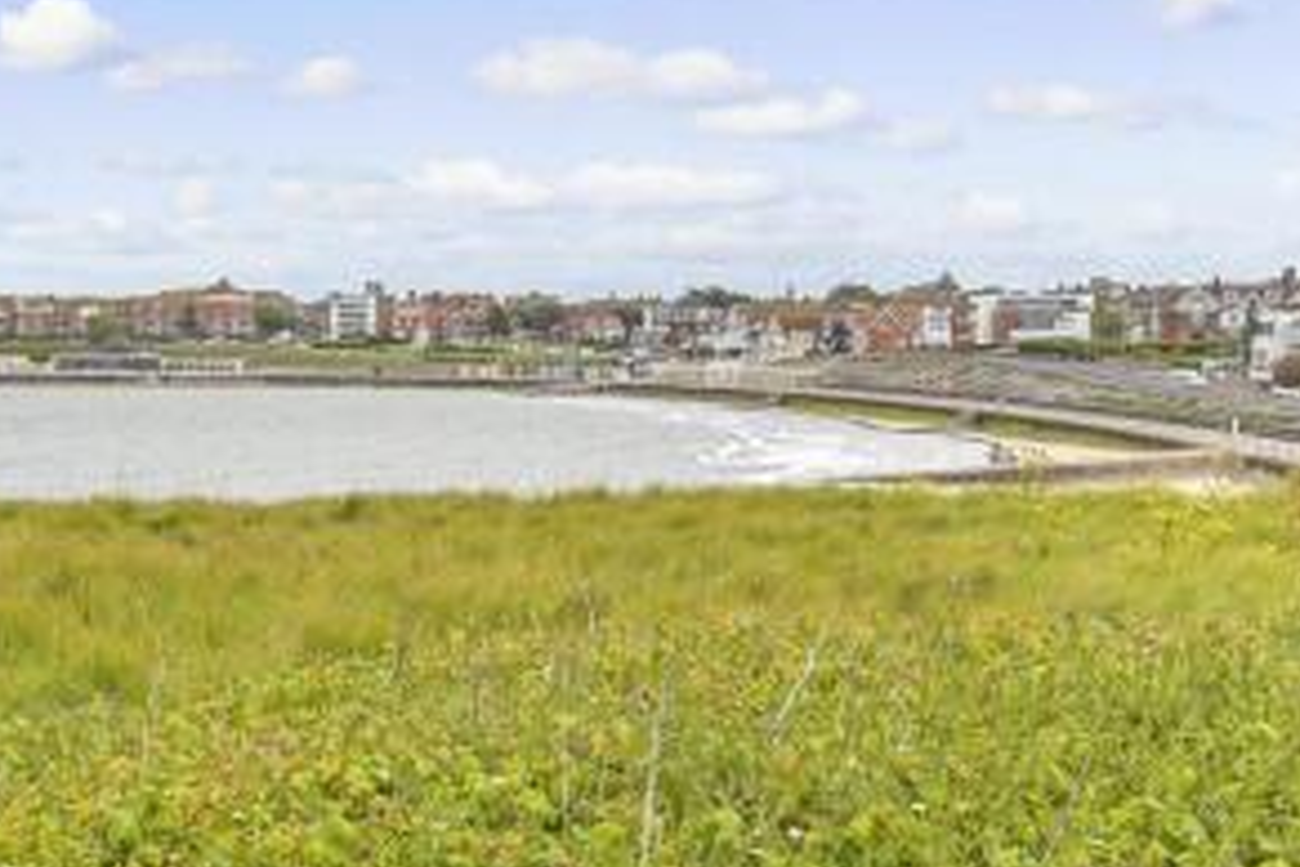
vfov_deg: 27.5
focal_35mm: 49
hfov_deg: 39.0
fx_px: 1769
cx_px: 293
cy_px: 391
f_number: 11
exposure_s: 1/100
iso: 200
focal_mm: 20
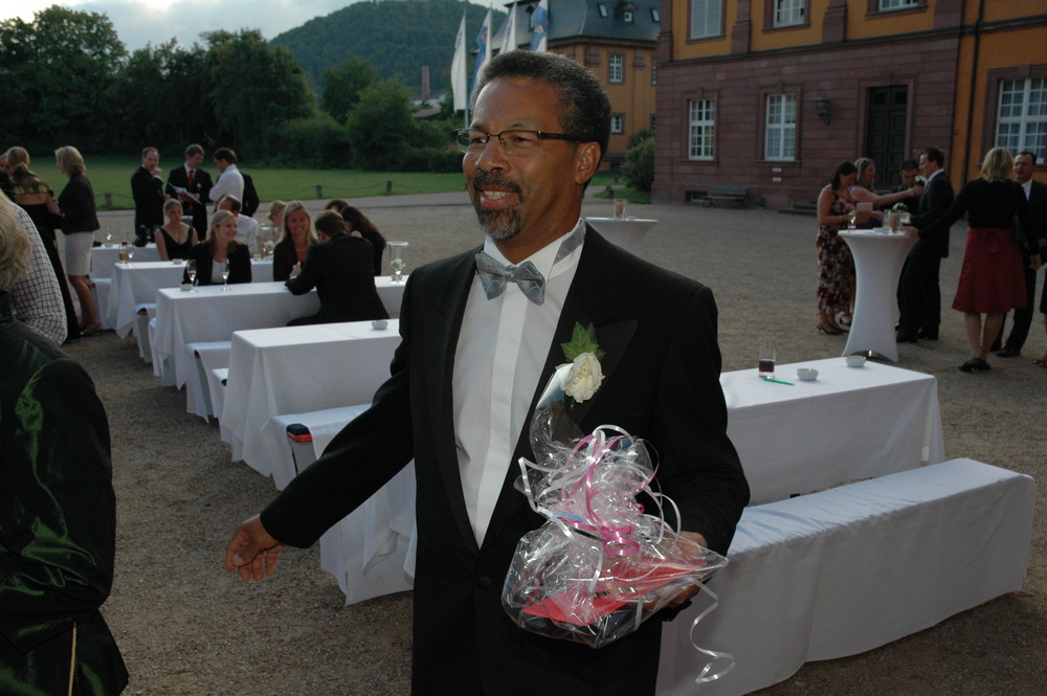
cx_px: 524
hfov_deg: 53.2
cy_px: 348
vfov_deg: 36.8
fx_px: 1046
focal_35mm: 36
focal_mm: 24
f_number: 7.1
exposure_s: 1/200
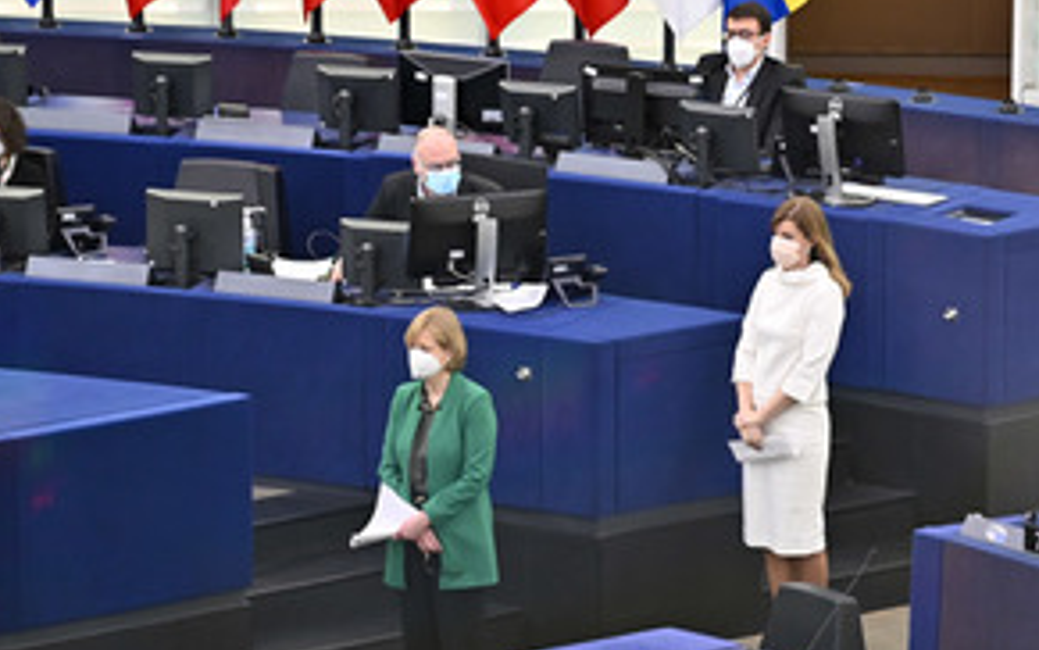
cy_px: 461
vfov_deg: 5.2
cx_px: 586
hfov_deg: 8.3
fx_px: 7137
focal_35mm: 252
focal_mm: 160
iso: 1000
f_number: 2.8
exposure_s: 1/250
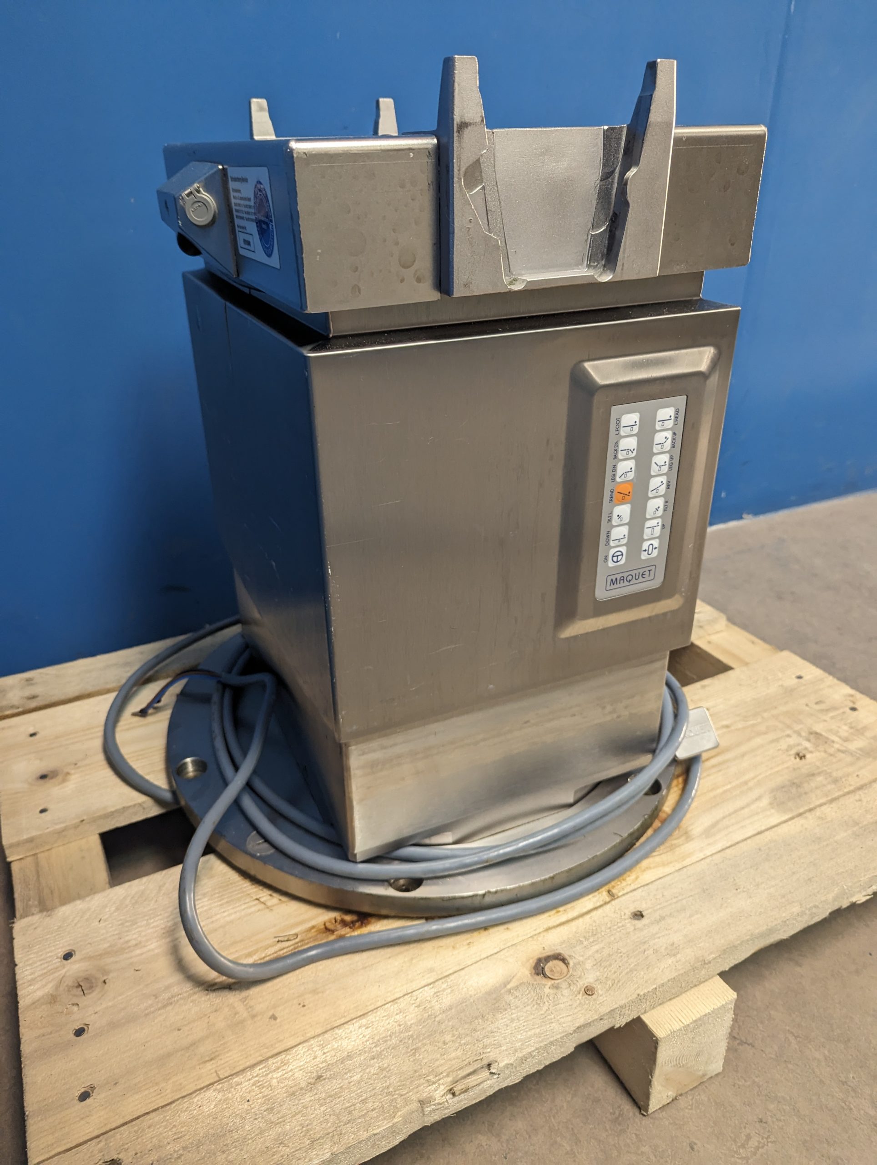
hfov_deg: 56.9
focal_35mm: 24
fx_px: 809
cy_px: 582
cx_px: 438
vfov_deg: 71.5
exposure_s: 1/100
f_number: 1.85
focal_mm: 6.81
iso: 365
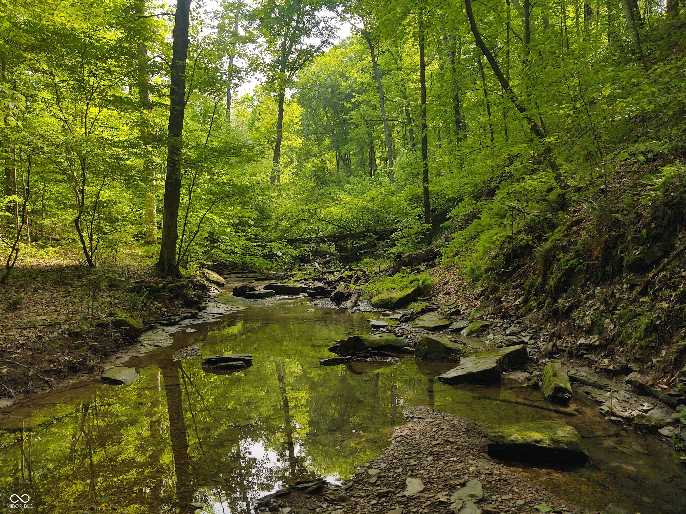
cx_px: 343
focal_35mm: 27
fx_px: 535
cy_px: 257
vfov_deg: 51.4
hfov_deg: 65.3
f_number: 1.7
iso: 100
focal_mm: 4.75
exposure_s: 1/682
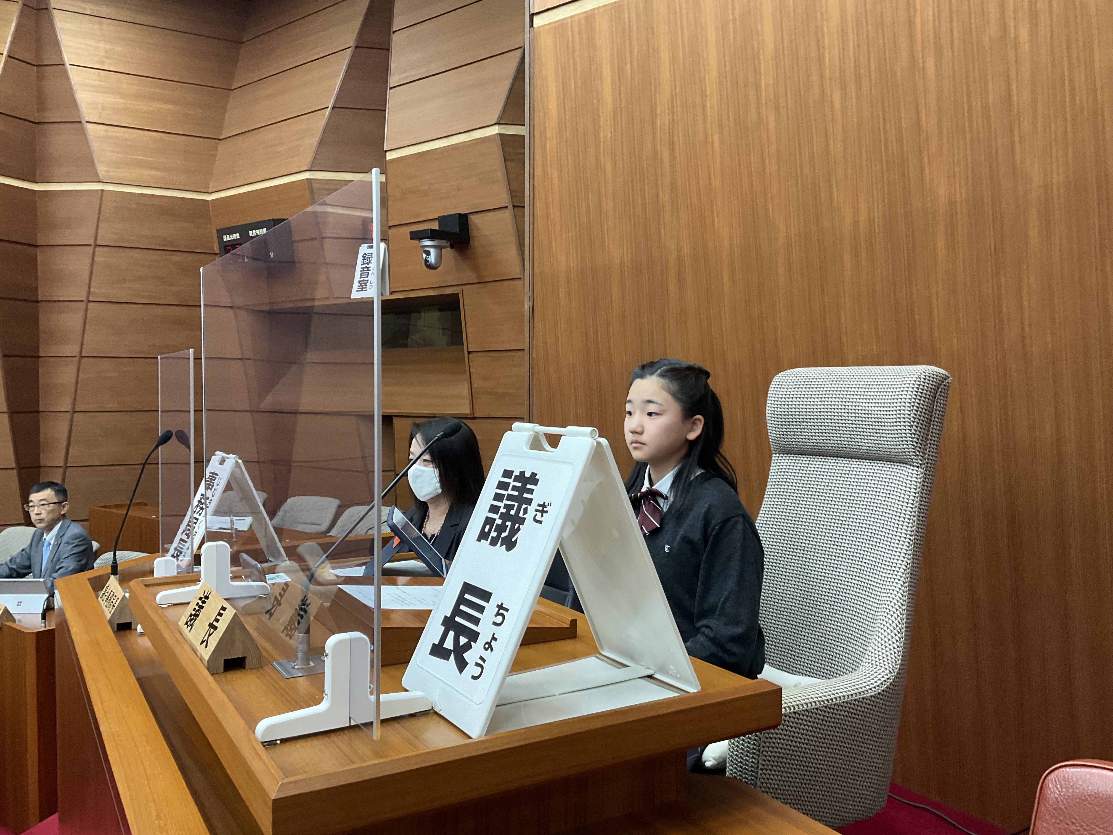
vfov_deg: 48.2
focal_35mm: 29
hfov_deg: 61.7
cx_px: 556
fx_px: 932
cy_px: 418
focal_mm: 3
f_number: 1.8
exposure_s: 1/60
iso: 125
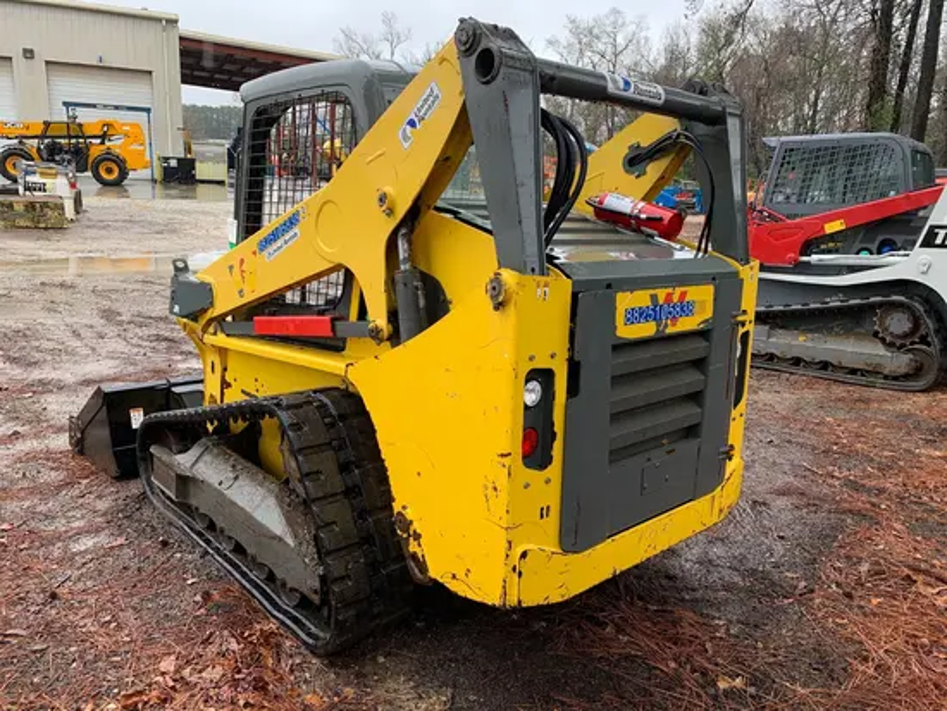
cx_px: 474
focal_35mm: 26
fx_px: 712
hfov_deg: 67.3
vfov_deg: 53.1
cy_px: 356
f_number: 1.8
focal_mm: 4.25
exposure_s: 1/121
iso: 50
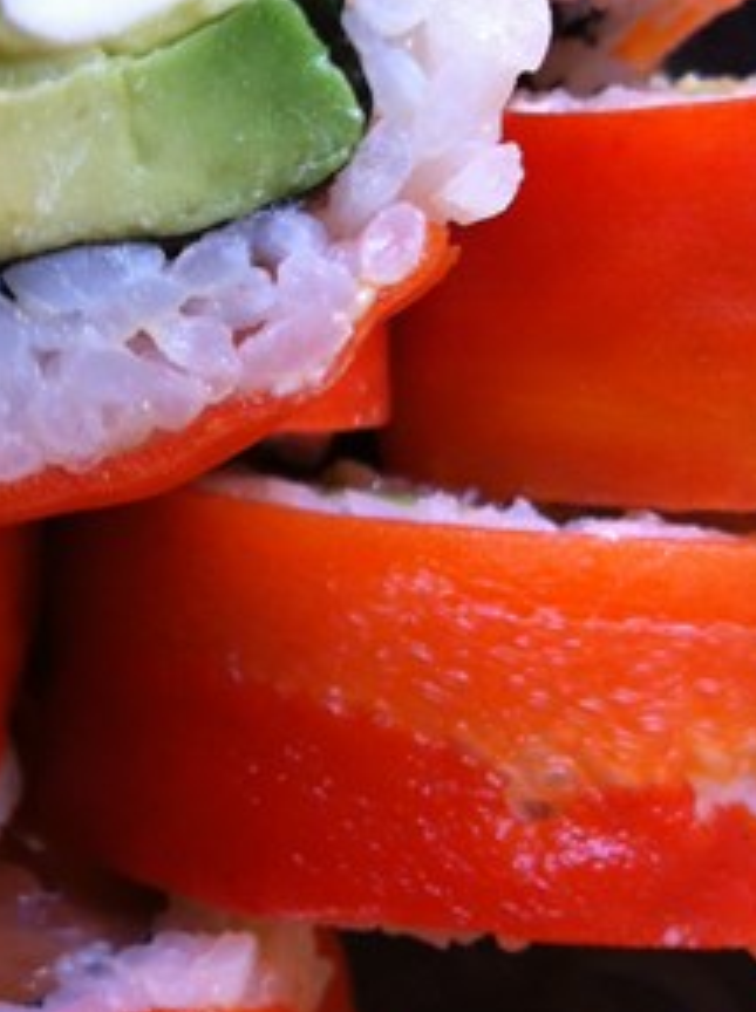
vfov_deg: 26.6
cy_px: 376
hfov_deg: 19.6
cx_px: 18
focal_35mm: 73
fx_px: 2132
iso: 125
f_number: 2.8
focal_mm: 3.85
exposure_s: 1/15
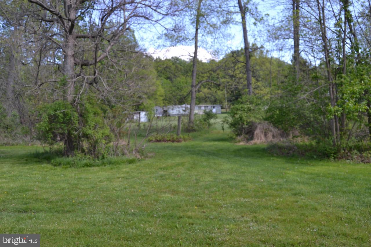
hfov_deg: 55.1
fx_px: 355
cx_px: 186
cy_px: 124
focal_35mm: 34
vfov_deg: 38.4
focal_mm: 23
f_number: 5.6
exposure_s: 1/125
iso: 100
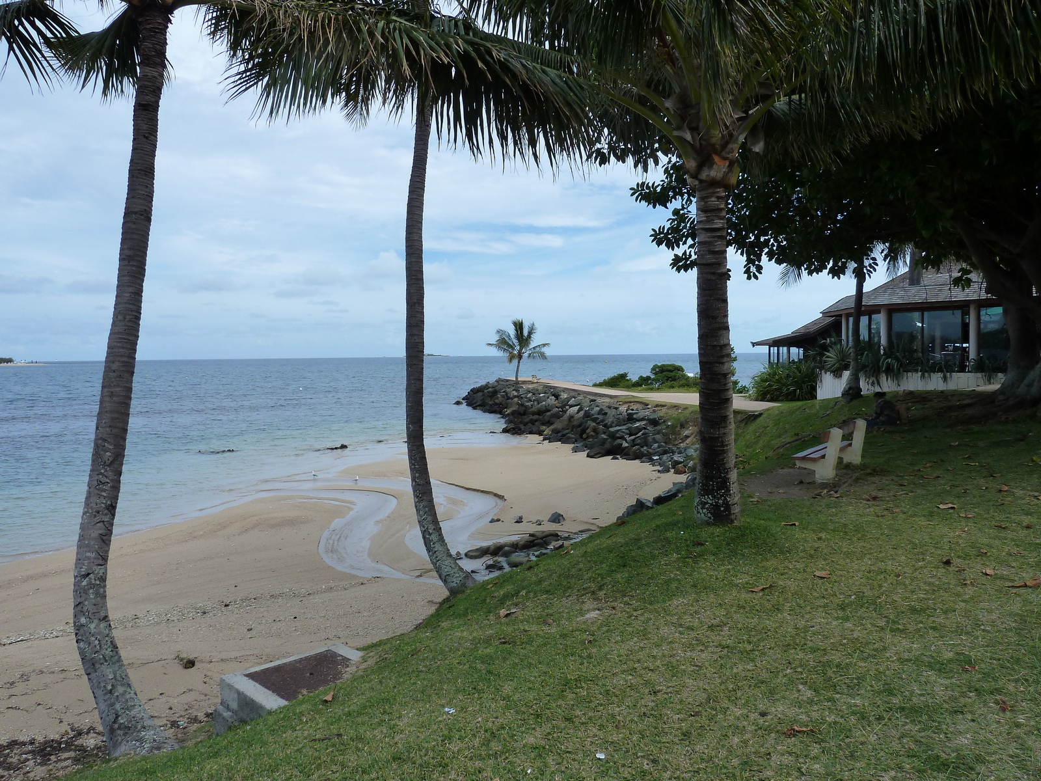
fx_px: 752
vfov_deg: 54.9
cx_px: 520
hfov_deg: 69.4
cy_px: 390
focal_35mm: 25
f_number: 4.5
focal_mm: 4.1
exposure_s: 1/500
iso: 125
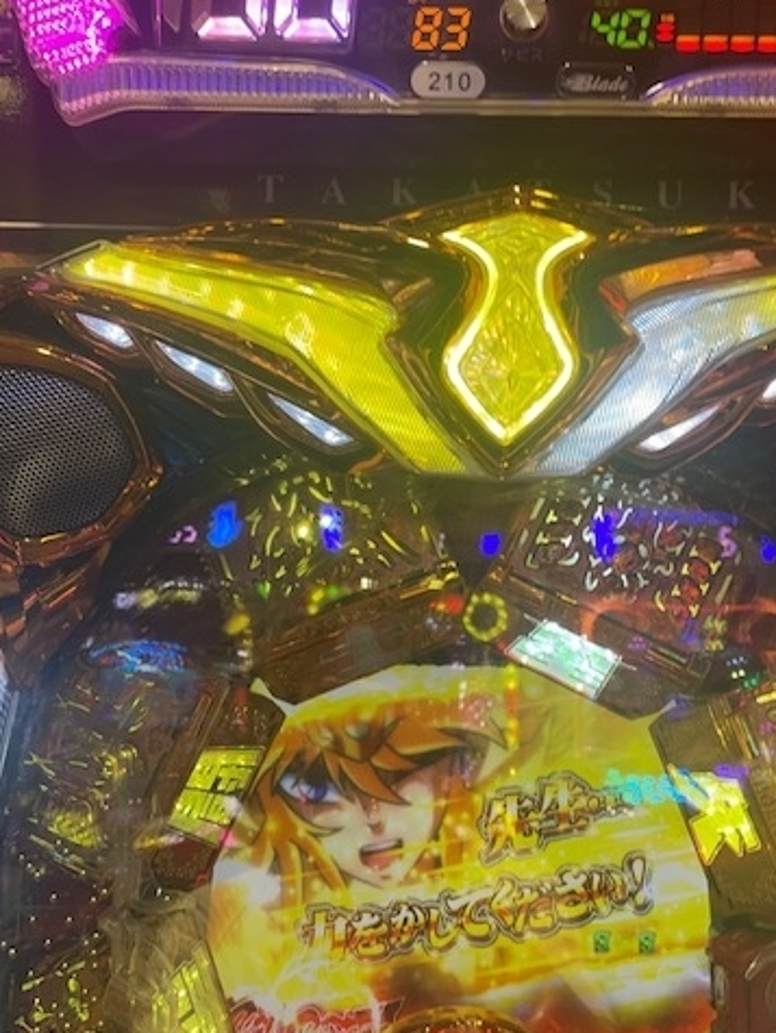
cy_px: 568
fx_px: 1045
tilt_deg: +5.9
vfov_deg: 52.5
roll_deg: -0.7
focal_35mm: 35
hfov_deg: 40.7
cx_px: 365
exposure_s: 1/99
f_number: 1.6
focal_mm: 4.2
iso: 40
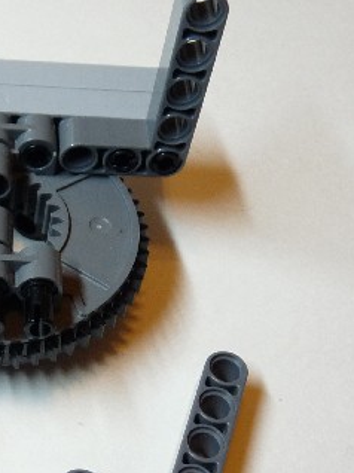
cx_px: -33
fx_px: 928
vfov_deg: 28.3
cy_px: 327
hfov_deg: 20.6
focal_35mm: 68
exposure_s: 1/30
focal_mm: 4.8
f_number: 2.8
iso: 200
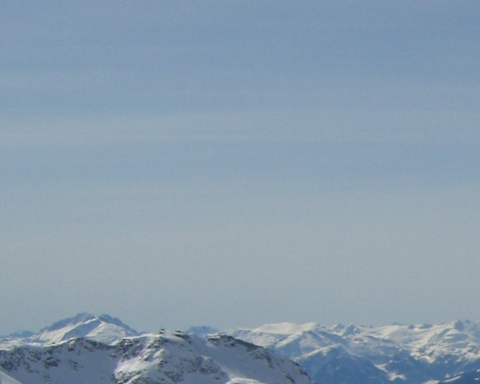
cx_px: 816
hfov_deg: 12.6
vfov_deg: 10.5
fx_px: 2003
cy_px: 633
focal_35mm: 141
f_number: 4.3
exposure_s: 1/2000
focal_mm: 6.2
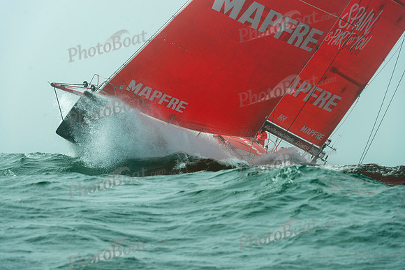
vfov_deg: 6.5
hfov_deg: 9.8
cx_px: 202
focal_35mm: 210
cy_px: 135
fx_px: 2363
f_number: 8
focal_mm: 210
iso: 280
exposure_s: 1/1250
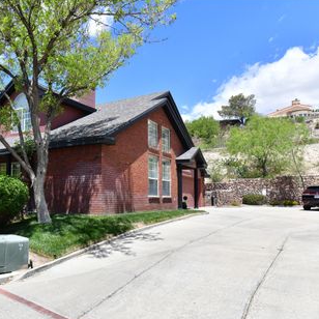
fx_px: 302
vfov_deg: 55.6
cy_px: 168
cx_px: 70
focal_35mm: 29
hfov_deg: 52.5
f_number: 11
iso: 800
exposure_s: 1/1000
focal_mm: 21
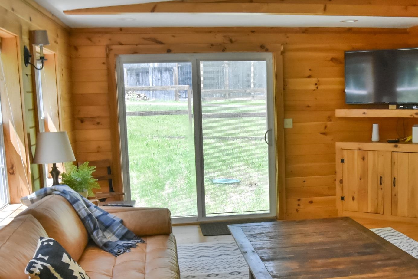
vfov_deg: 29.7
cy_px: 179
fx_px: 523
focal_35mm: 45
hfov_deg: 43.1
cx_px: 276
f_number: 9
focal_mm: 18
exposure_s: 1/640
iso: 3200
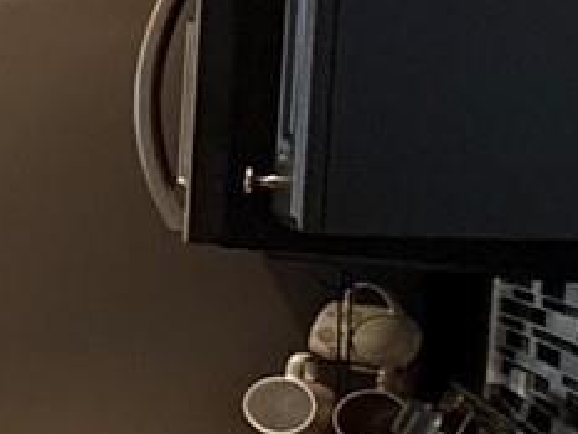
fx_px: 1604
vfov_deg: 15.4
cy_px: 253
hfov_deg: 11.4
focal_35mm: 96
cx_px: -1161
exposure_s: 1/60
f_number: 2.2
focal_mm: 2.22
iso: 250
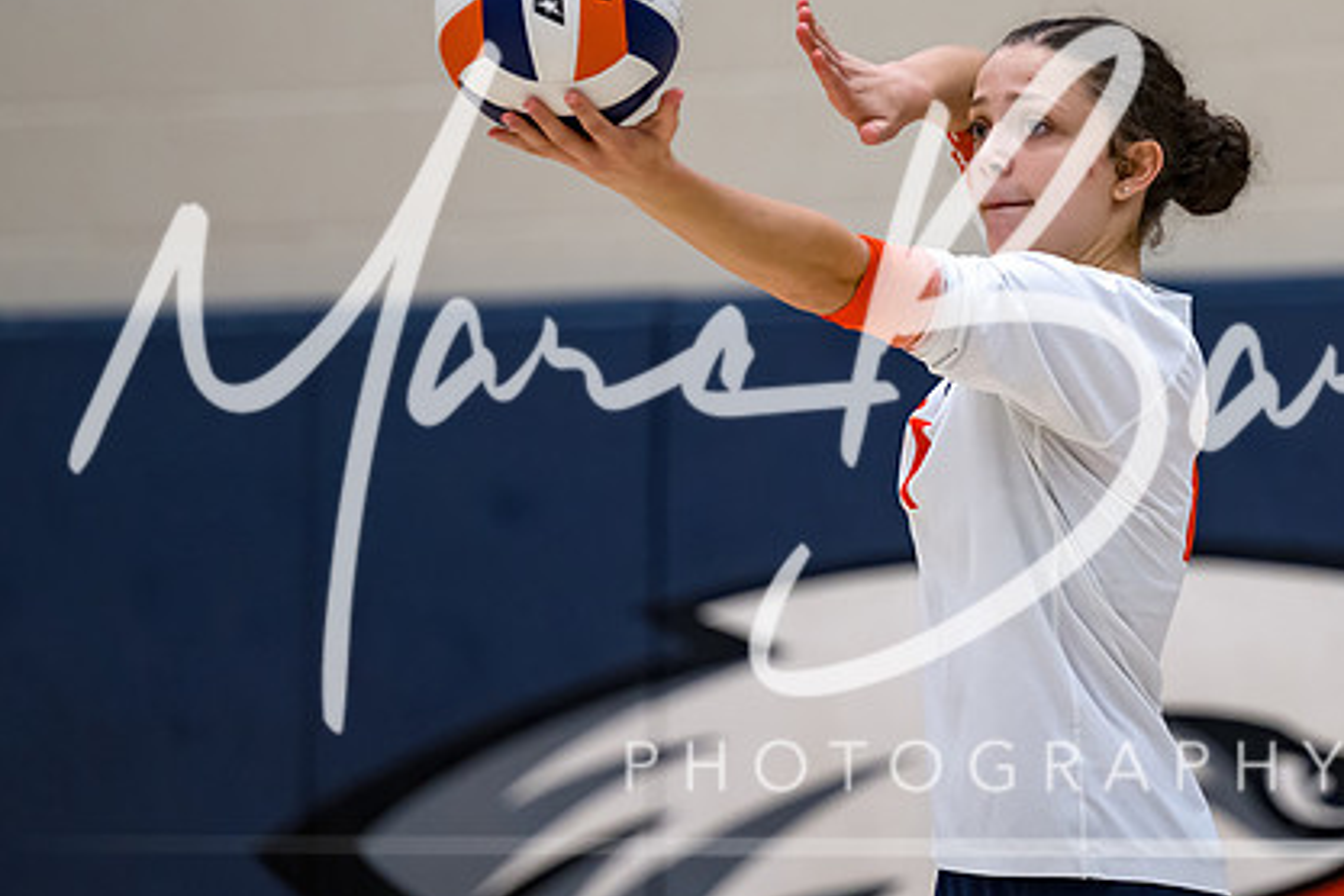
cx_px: 1069
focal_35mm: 304
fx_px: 11348
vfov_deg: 4.5
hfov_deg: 6.8
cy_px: 226
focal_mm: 170
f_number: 2.8
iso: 2500
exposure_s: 1/1000
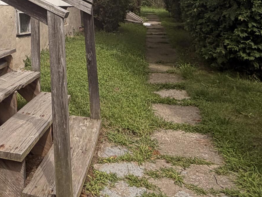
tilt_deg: +16.0
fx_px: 356
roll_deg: +0.4
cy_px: -96
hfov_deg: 34.4
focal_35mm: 47
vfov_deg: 24.3
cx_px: -32
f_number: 2.2
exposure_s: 1/830
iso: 20
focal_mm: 2.22
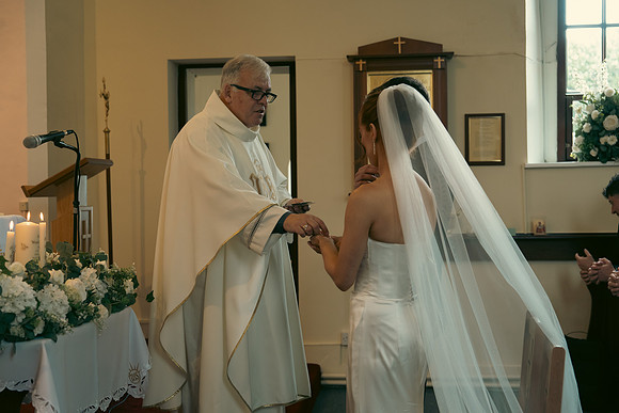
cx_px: 310
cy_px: 206
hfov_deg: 41.1
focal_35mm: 48
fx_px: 825
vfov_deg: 28.1
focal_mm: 48
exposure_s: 1/200
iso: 1250
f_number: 3.5
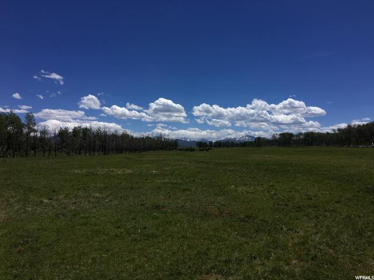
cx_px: 187
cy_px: 140
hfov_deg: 61.7
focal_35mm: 29
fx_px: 313
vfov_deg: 48.2
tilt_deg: +1.8
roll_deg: +2.2
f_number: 2.2
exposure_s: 1/2404
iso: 25
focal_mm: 4.15
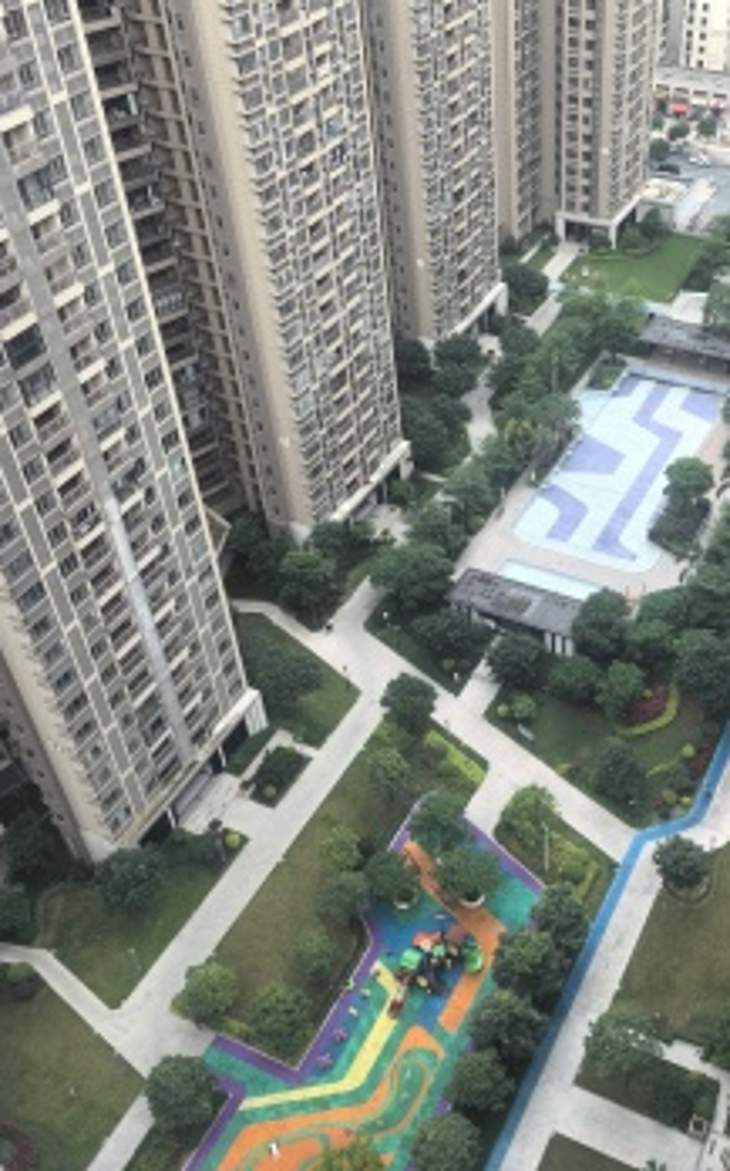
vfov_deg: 55.3
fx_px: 1116
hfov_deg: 35.6
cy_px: 543
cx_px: 526
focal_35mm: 35
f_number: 2
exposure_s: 1/485
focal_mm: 5.75
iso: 50
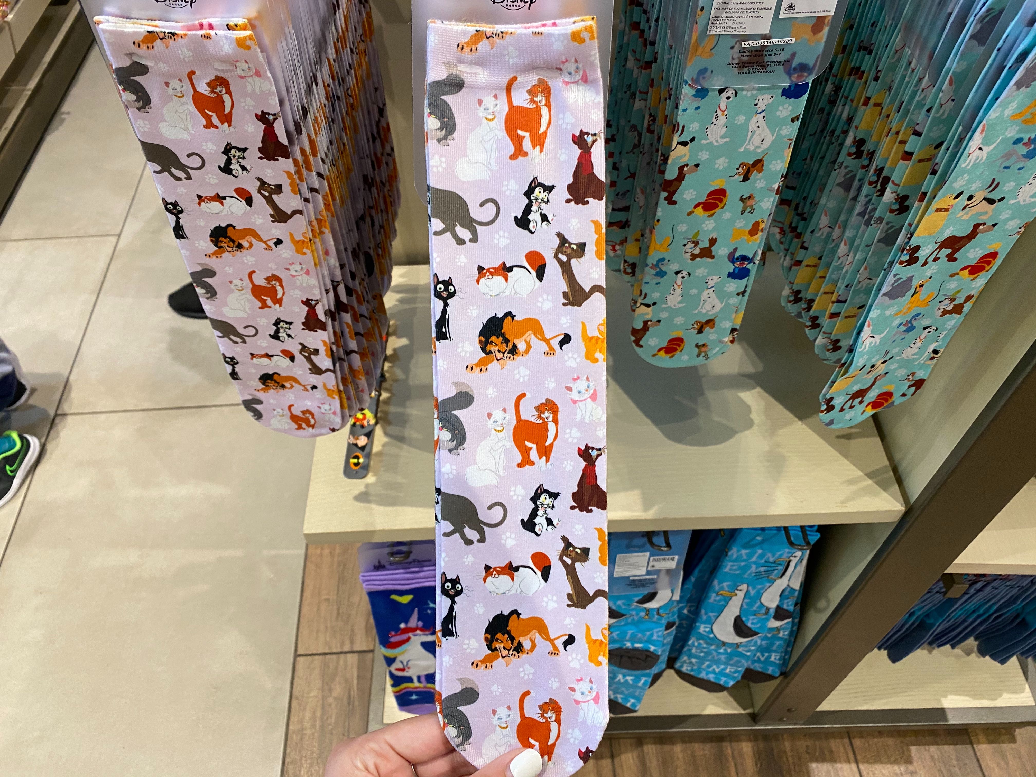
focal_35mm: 26
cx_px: 518
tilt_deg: -52.0
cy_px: 388
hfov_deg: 67.3
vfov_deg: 53.1
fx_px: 778
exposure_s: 1/60
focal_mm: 4.25
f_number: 1.8
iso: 125
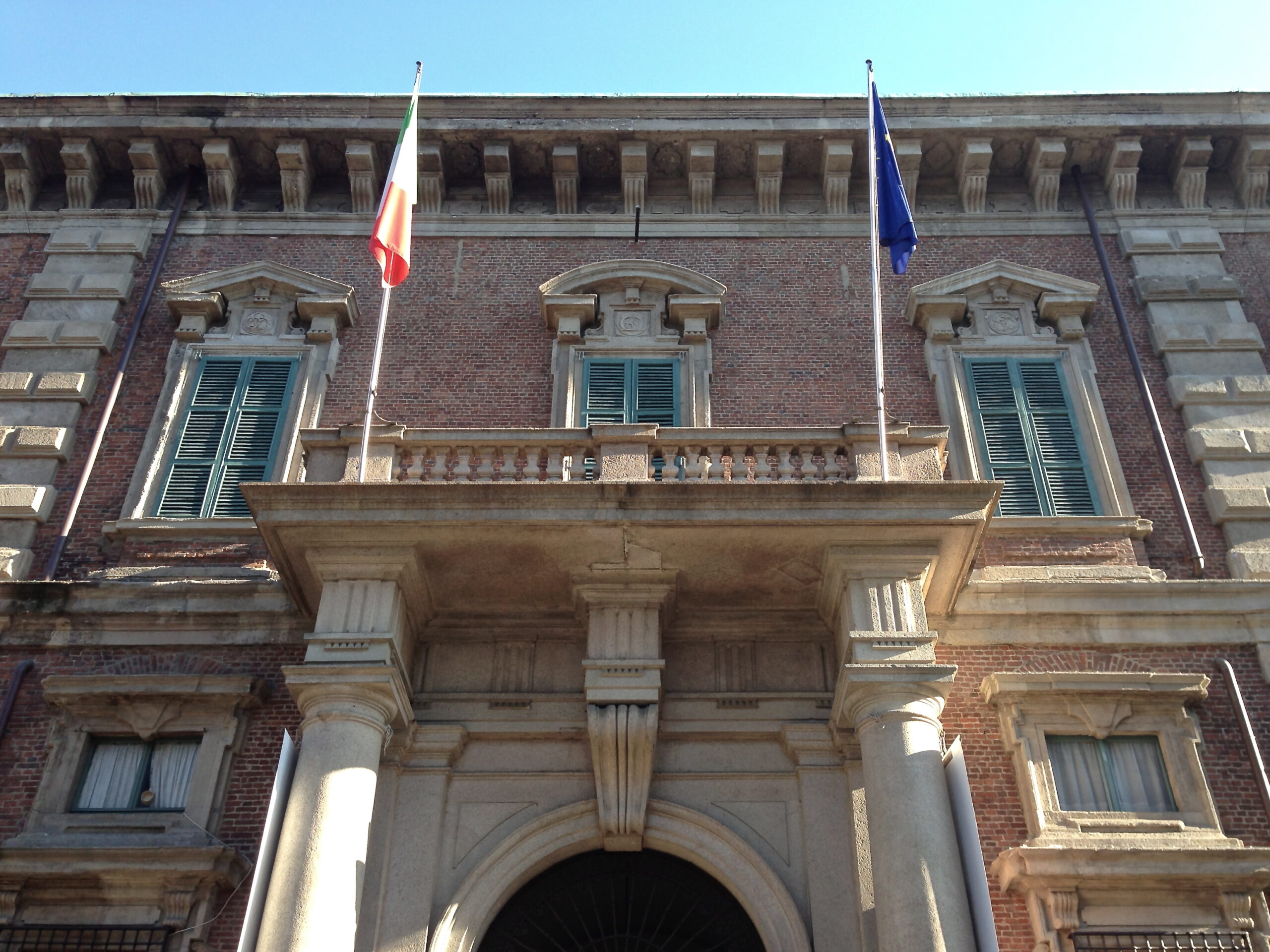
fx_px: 1211
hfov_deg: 55.4
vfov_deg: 42.9
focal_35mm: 33
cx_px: 635
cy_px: 476
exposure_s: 1/238
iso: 50
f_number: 2.4
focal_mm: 4.13
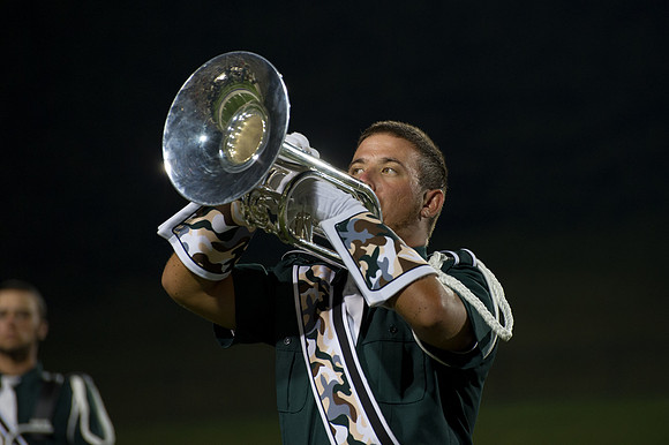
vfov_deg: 5.7
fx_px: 4471
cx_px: 389
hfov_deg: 8.6
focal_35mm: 241
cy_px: 177
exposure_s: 1/160
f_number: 5.3
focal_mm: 200
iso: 1800
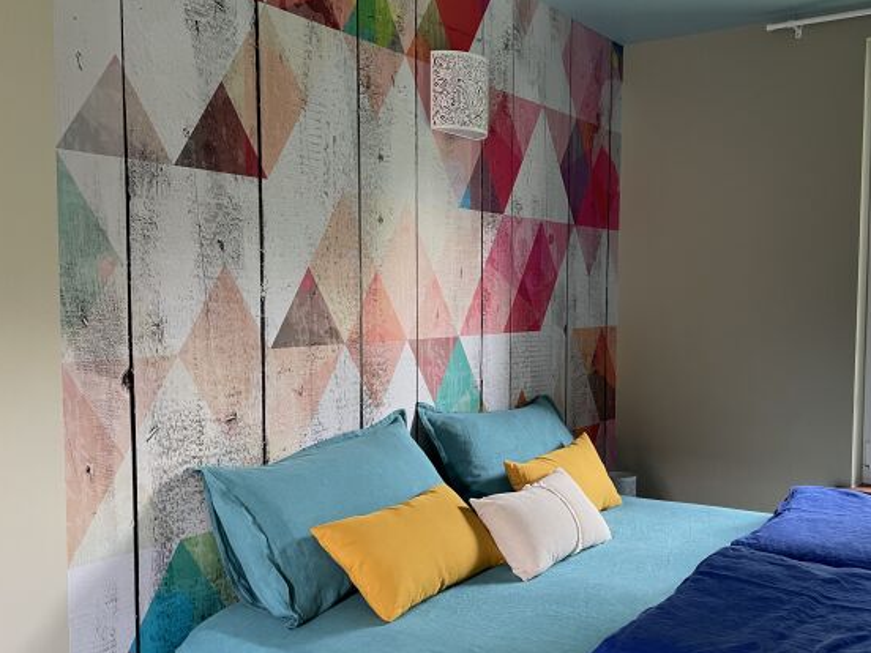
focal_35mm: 33
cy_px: 360
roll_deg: -0.5
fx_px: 830
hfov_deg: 54.7
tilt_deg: -3.8
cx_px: 543
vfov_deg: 42.9
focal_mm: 4.2
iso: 250
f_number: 1.6
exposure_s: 1/60
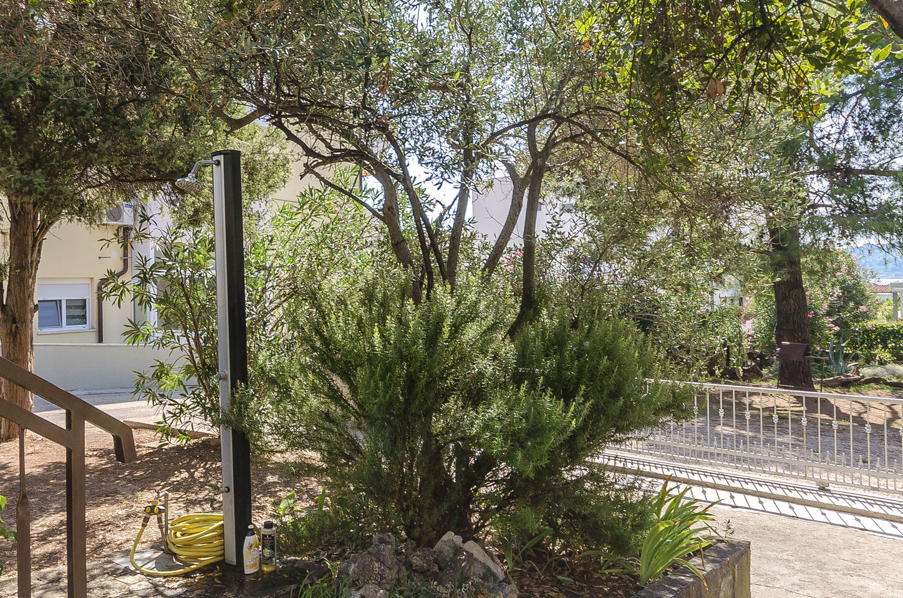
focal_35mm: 29
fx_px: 726
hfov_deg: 62.5
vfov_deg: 44.8
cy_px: 280
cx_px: 319
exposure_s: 1/160
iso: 100
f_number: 6.3
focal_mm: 10
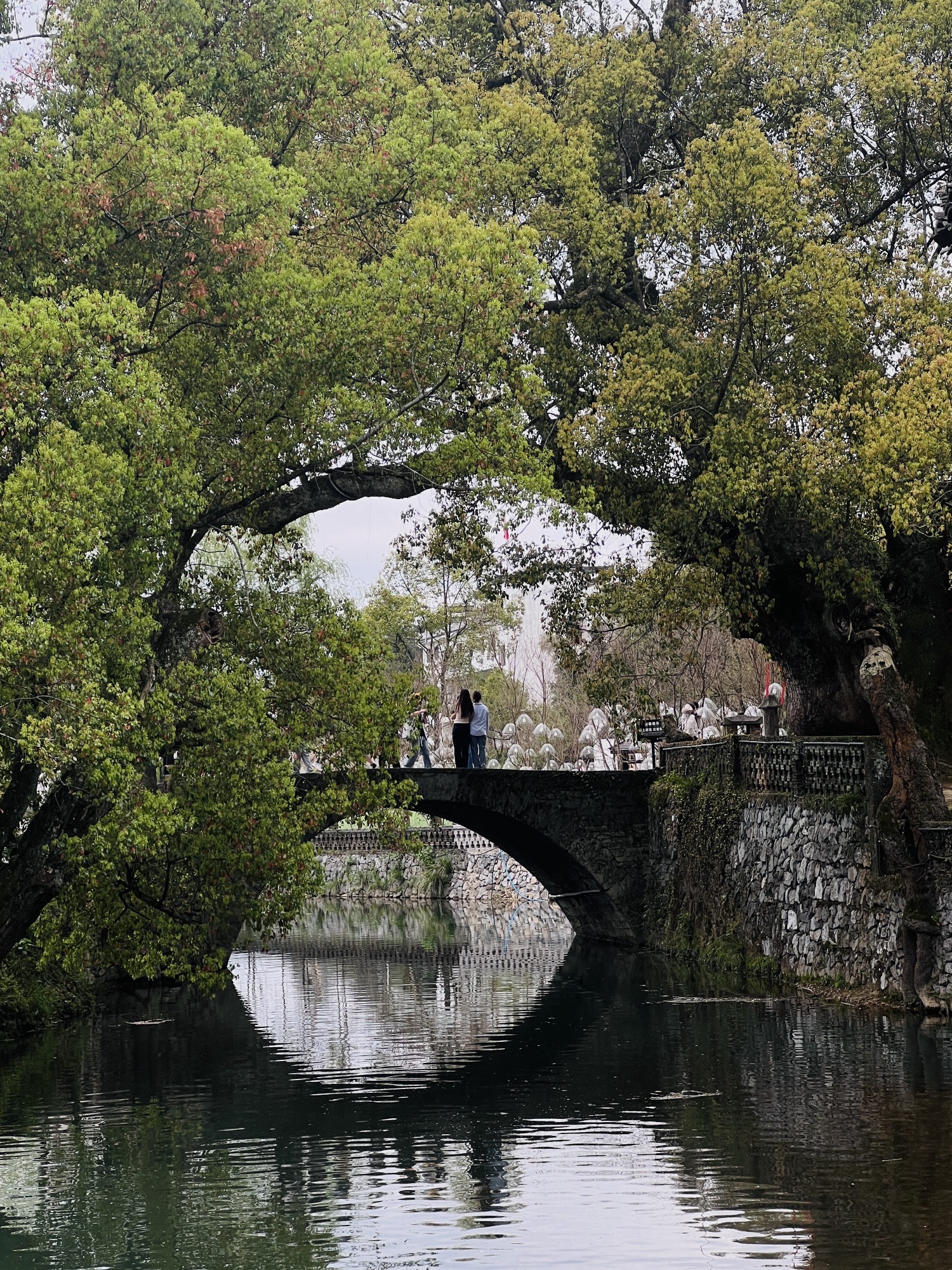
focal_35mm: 77
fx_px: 2824
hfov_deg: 19.1
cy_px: 635
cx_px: 476
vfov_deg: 25.3
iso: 32
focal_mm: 9
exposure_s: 1/99
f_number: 2.8
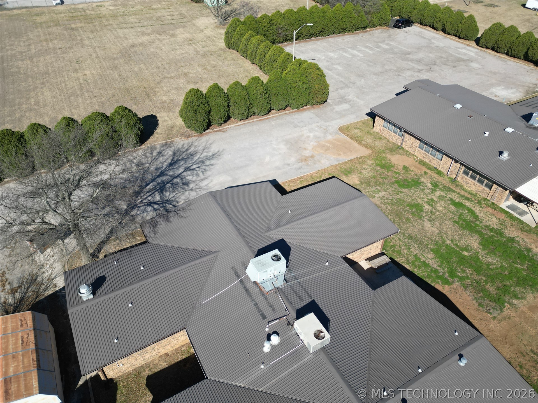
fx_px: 373
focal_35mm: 24
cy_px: 202
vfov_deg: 56.8
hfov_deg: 71.6
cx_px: 269
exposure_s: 1/2500
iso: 100
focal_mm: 6.72
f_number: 1.7
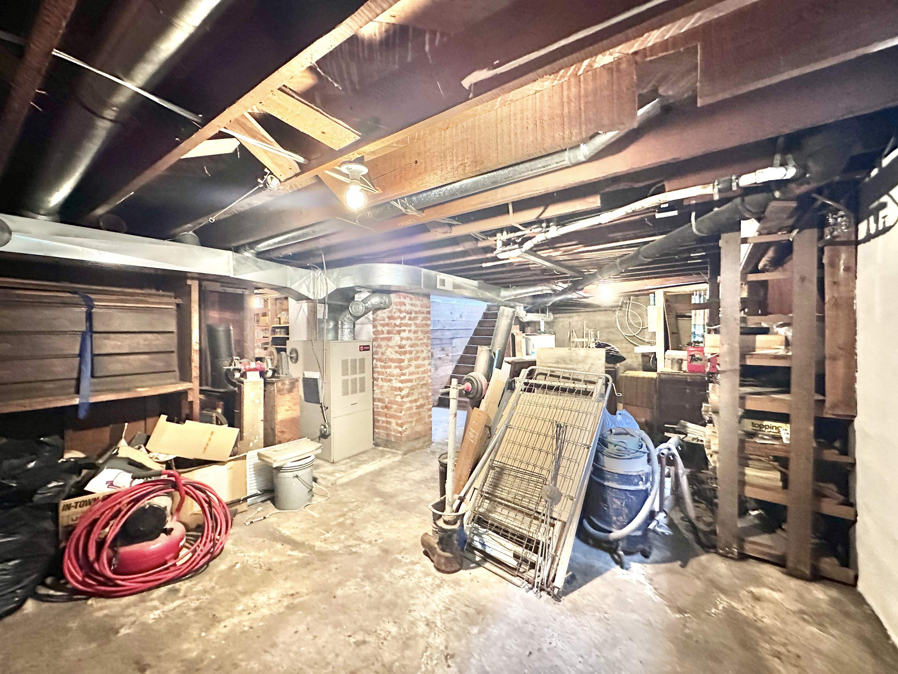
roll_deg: +0.5
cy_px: 337
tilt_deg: -1.1
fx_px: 363
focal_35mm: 14
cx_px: 449
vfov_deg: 85.7
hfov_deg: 102.1
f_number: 2.2
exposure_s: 1/40
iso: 1000
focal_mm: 2.22
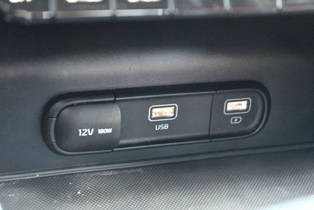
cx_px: 157
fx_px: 715
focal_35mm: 82
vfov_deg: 16.7
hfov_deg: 24.8
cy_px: 105
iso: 12800
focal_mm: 55
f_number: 5.6
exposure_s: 1/15
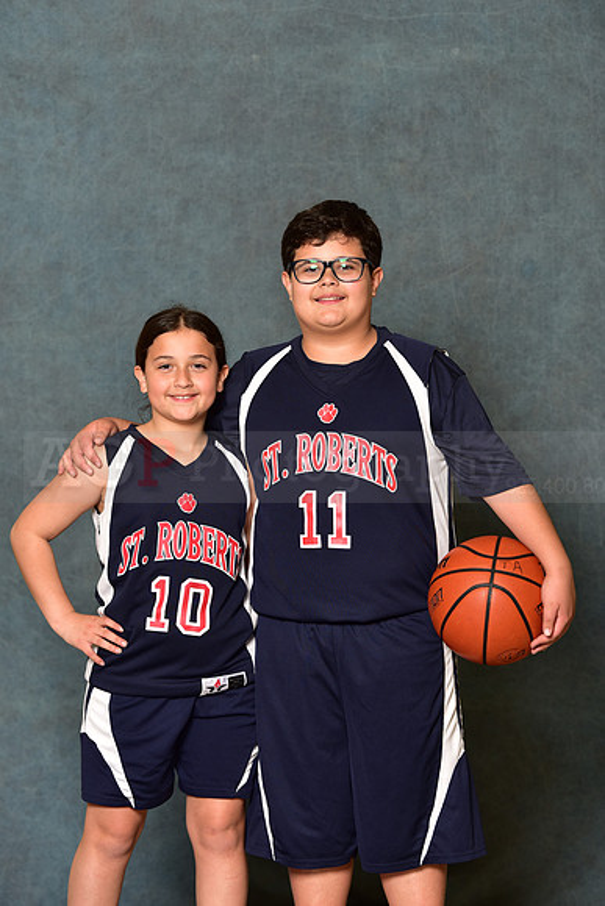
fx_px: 3023
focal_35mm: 120
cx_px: 302
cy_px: 453
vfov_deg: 17.1
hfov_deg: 11.4
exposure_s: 1/200
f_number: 4.5
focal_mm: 120
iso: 320
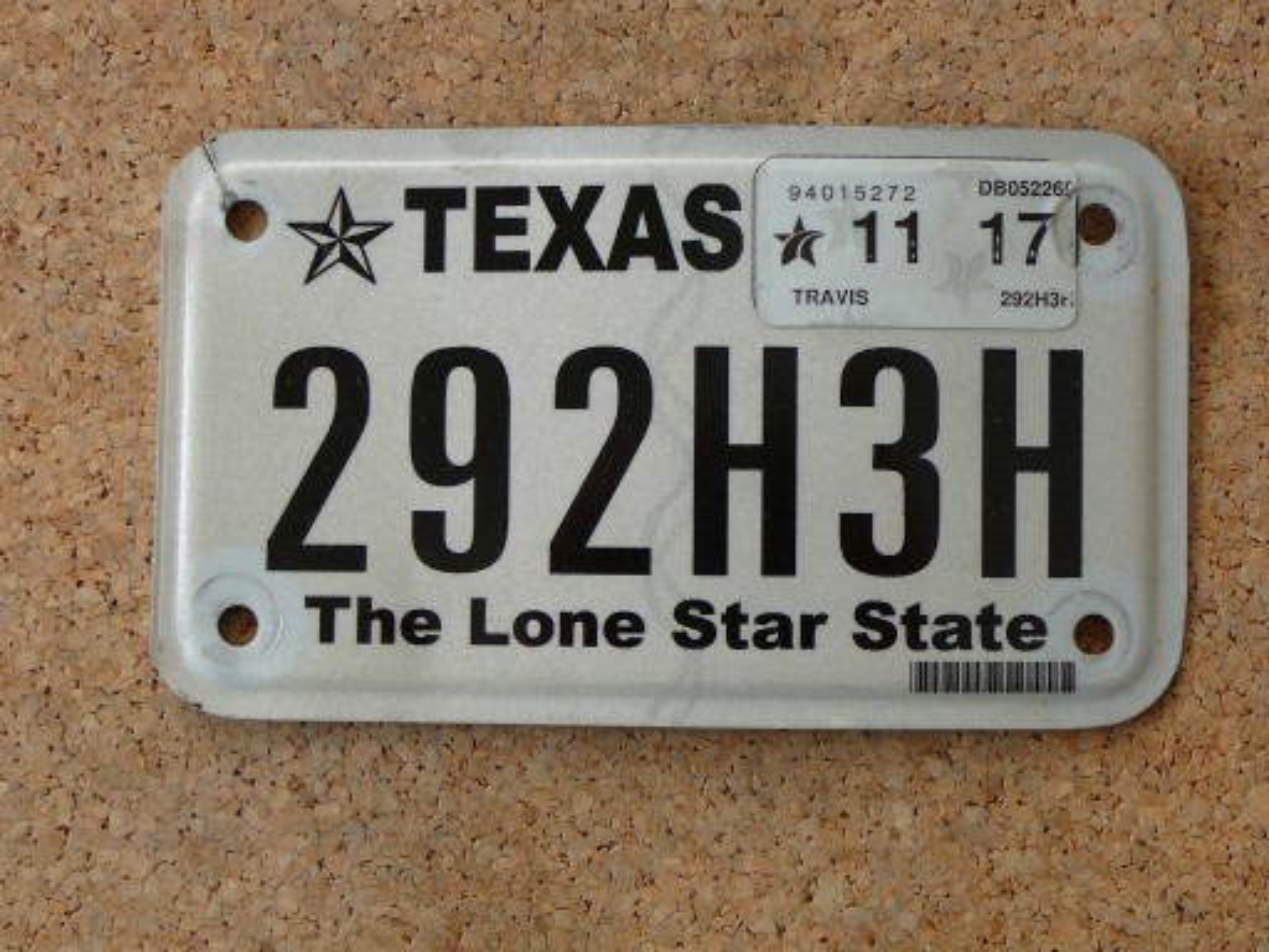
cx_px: 634
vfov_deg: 24.8
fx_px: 2163
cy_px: 476
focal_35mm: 59
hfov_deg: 32.7
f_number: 3.5
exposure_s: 1/50
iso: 100
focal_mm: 8.7
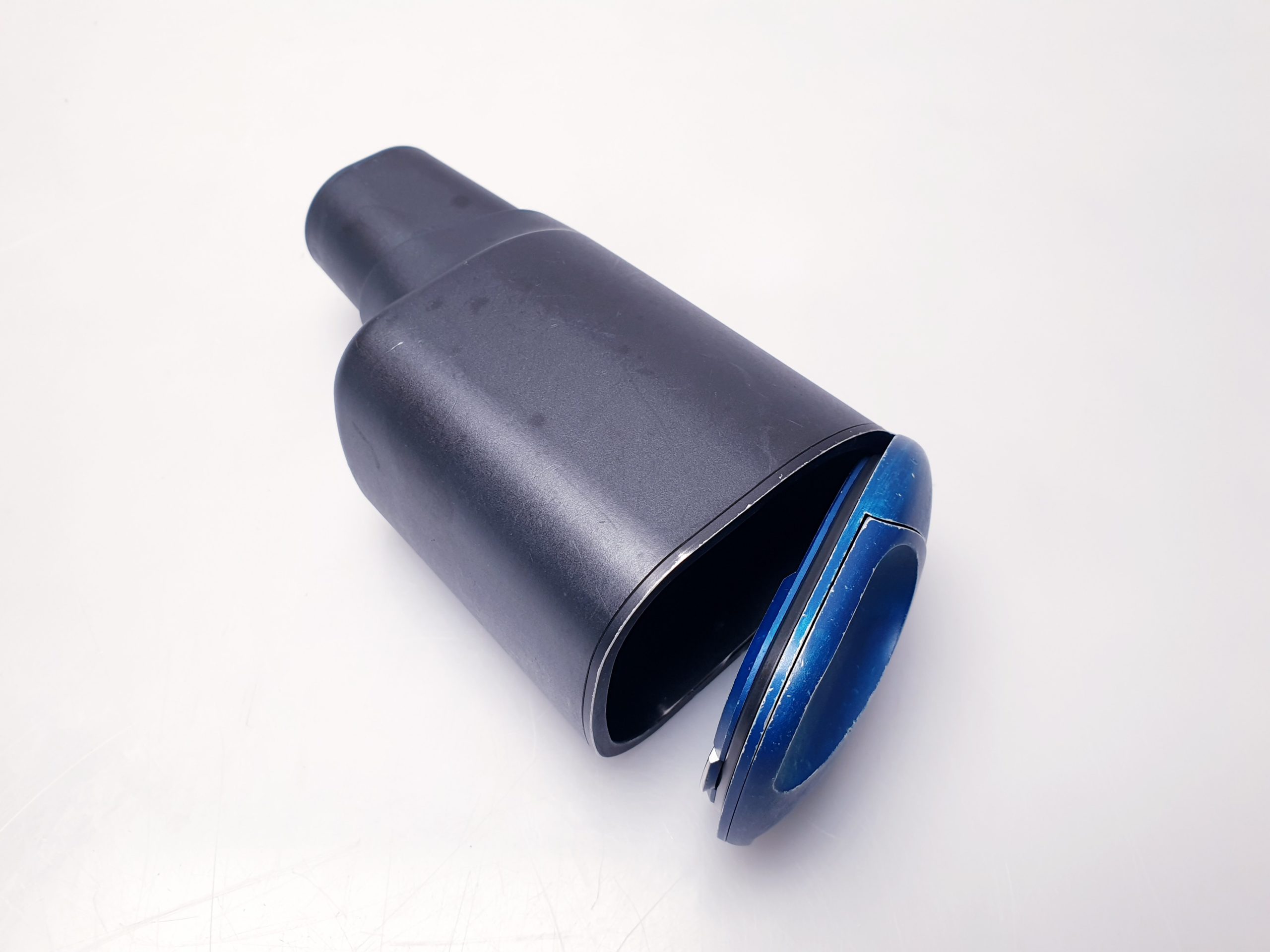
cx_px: 635
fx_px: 954
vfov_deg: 53.1
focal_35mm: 26
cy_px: 476
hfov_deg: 67.3
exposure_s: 1/50
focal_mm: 4.3
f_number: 2.4
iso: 80
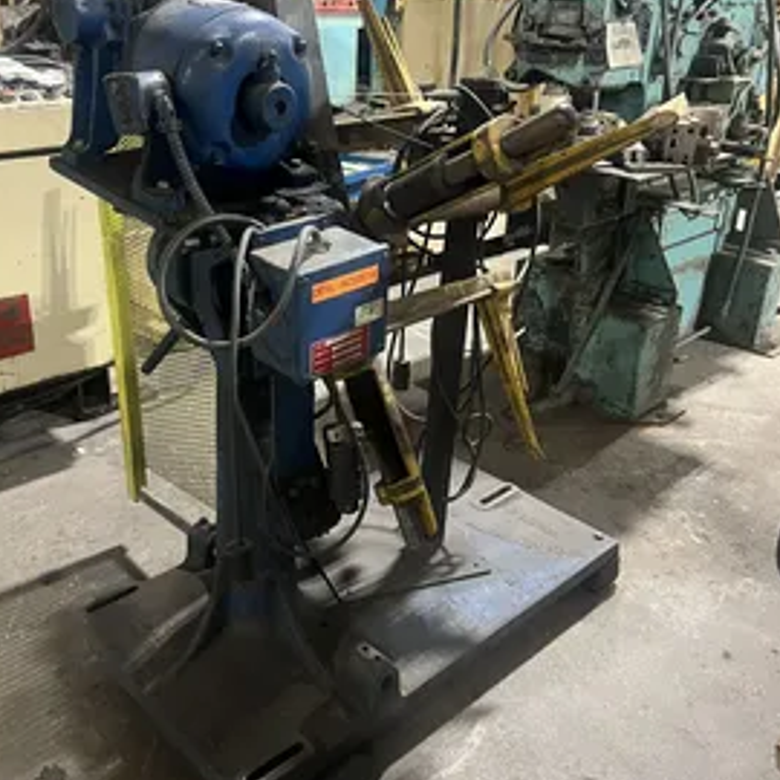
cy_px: 350
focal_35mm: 34
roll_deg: -1.9
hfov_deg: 48.4
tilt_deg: -24.6
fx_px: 867
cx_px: 355
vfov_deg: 48.4
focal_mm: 5.7
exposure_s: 1/41
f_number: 1.5
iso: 500
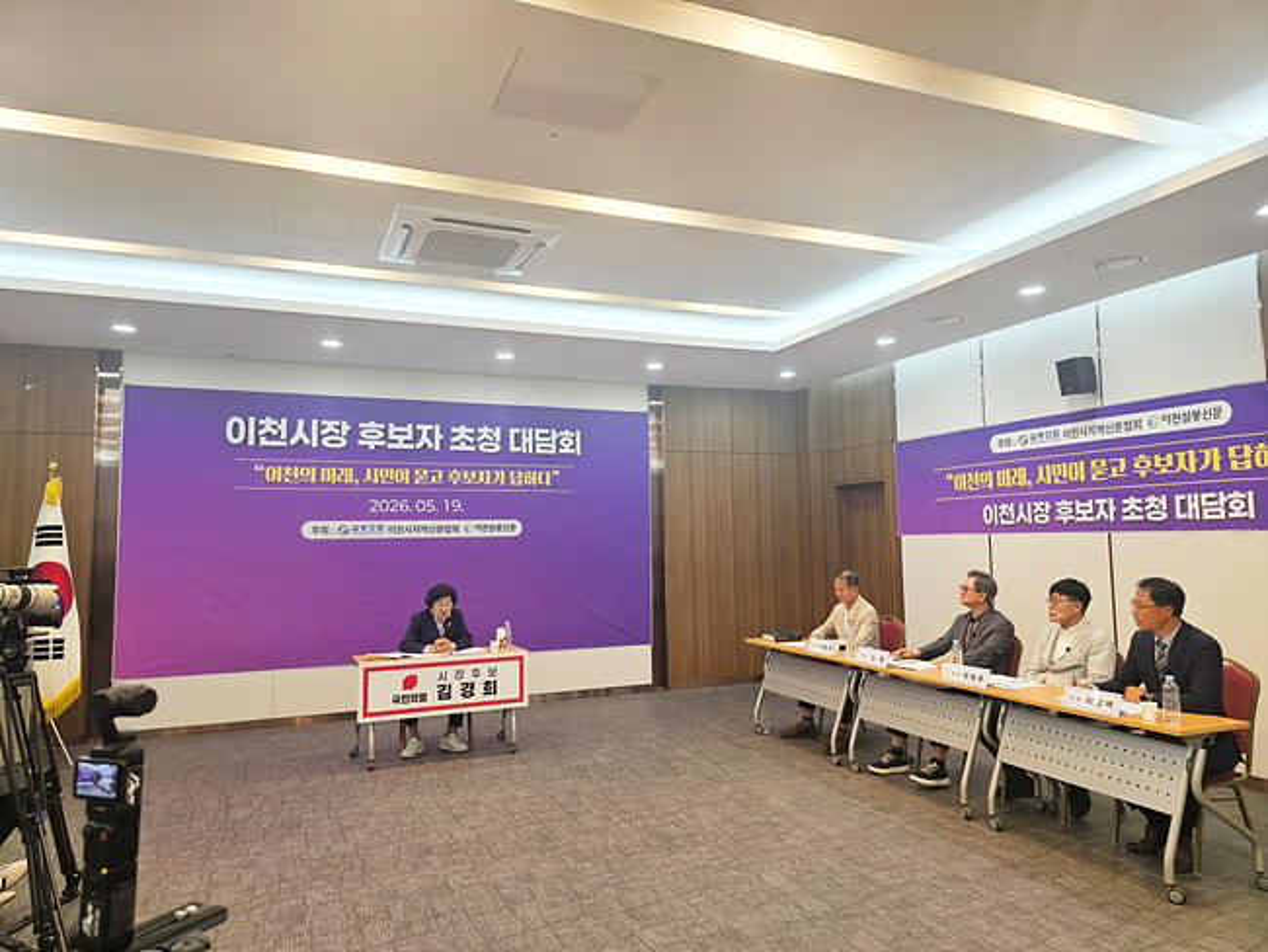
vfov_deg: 58.9
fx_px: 843
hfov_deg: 73.9
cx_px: 634
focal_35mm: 23
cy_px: 476
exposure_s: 1/120
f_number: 1.7
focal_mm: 6.3
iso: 64
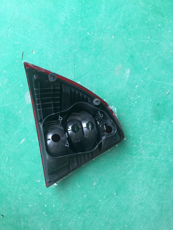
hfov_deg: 48.2
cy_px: 115
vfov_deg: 61.7
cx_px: 86
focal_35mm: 29
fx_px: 193
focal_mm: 4.15
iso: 40
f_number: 2.2
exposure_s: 1/33
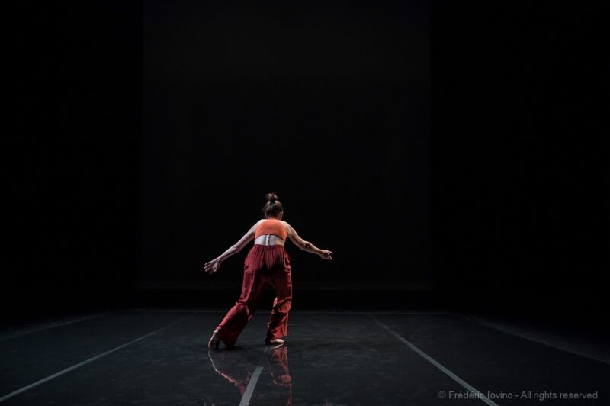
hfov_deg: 50.7
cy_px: 203
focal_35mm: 38
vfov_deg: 35.0
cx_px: 305
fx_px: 643
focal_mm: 38
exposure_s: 1/80
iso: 3200
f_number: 4
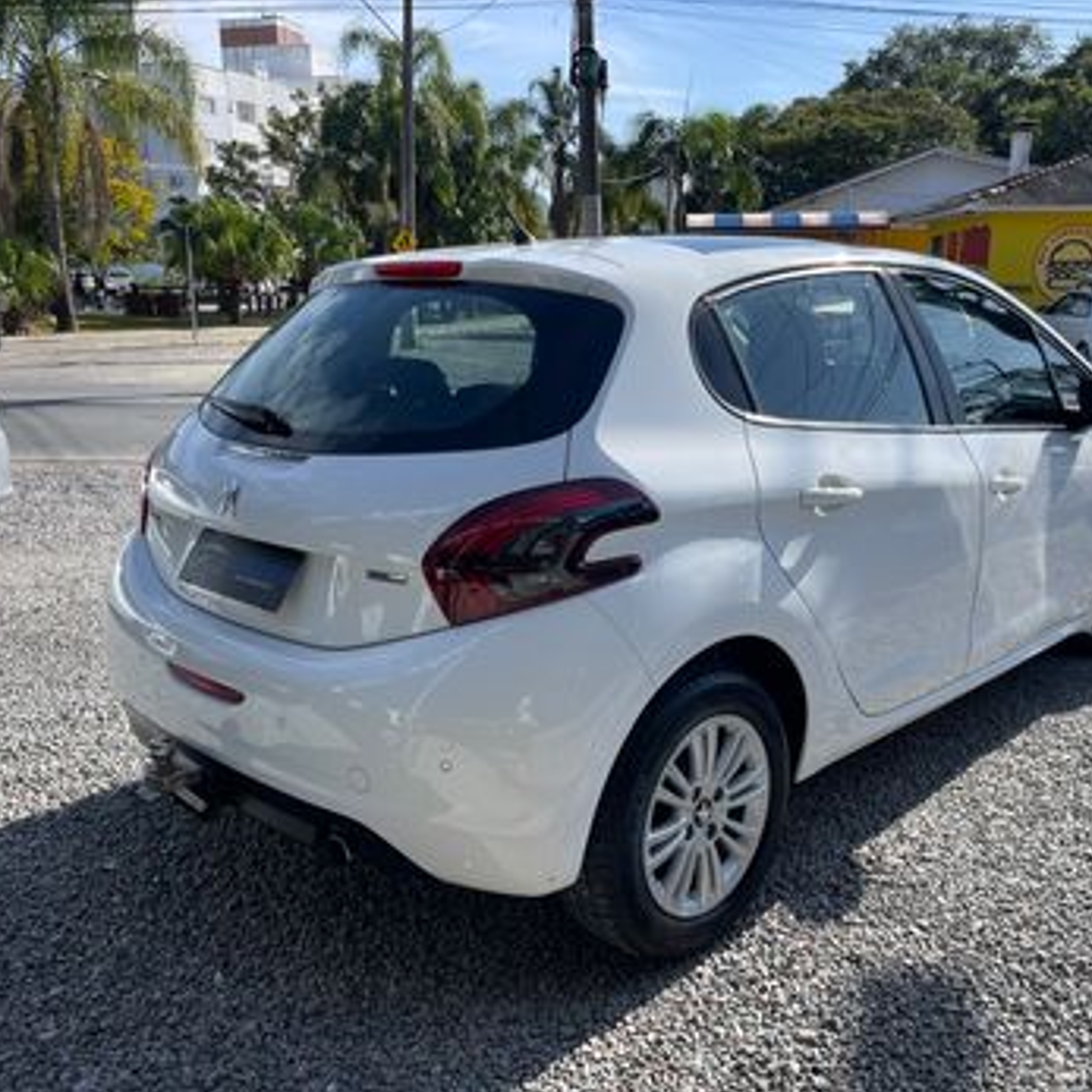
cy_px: 544
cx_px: 648
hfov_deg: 53.7
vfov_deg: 54.0
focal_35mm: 30
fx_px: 1071
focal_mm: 5.1
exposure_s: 1/3344
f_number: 1.6
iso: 32
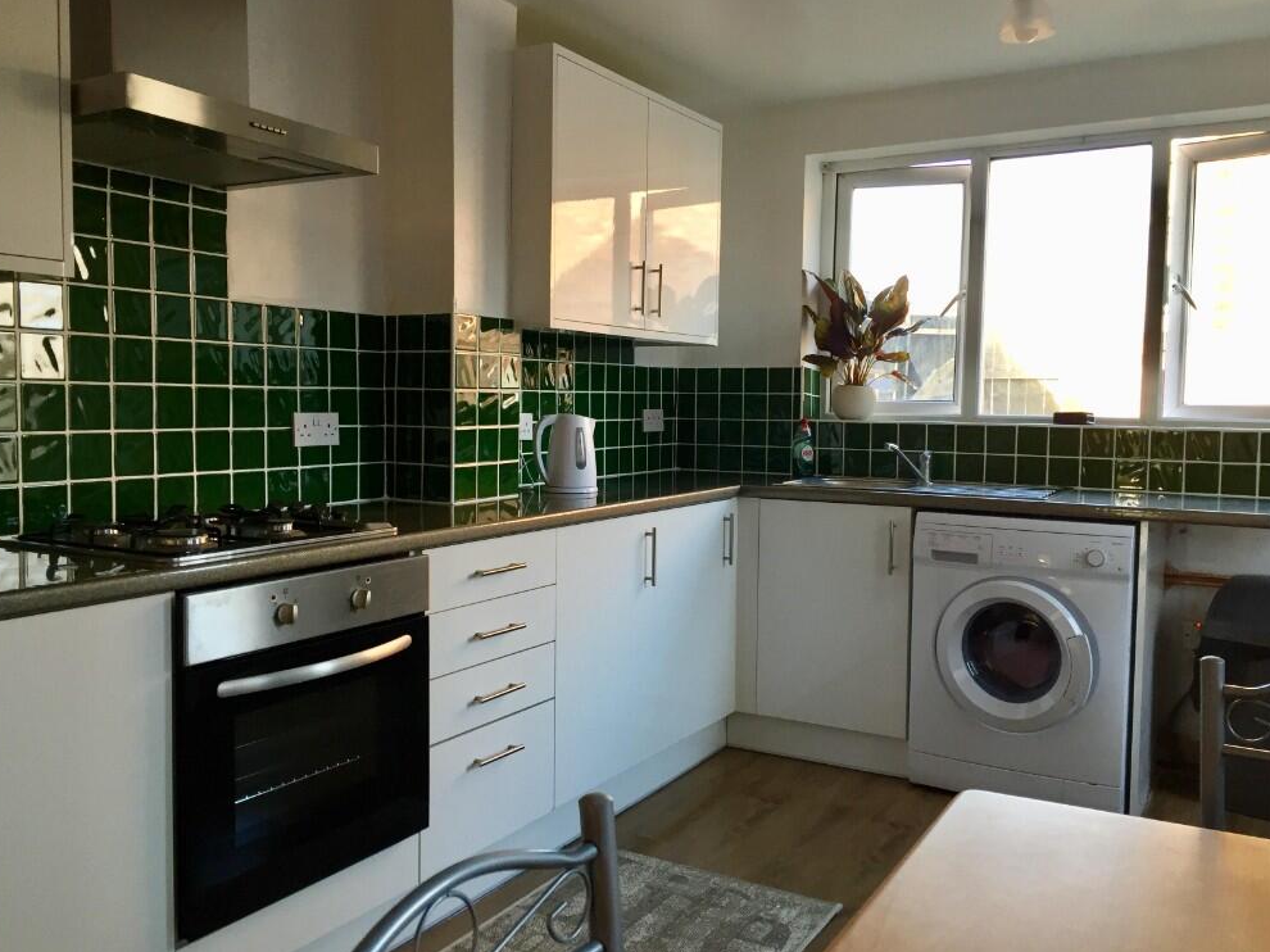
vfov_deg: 46.8
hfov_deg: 60.0
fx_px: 1100
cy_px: 466
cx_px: 638
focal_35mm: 30
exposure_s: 1/33
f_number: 2.2
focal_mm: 4.15
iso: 40
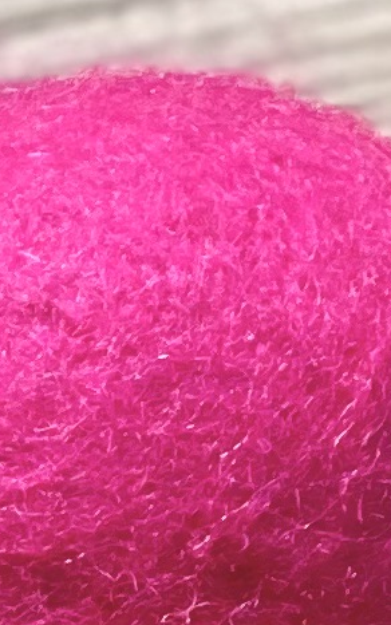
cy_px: 1475
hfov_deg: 2.2
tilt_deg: -49.4
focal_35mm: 586
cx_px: 621
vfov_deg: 3.5
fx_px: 9988
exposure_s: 1/2273
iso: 32
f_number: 2.2
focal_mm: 7.5
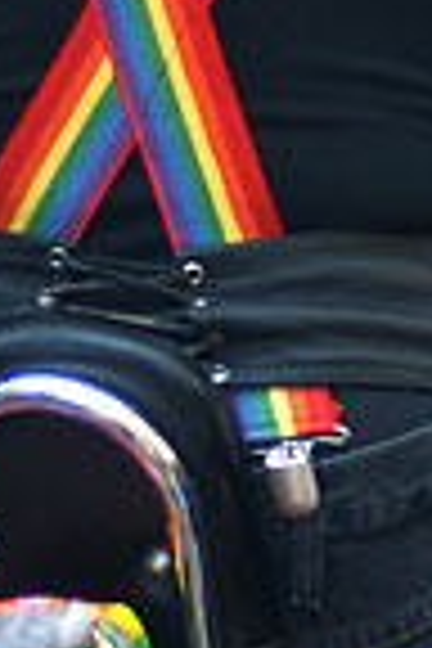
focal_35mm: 313
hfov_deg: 4.4
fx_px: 5634
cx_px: 403
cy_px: 166
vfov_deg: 6.6
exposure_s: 1/500
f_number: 1.4
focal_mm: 50
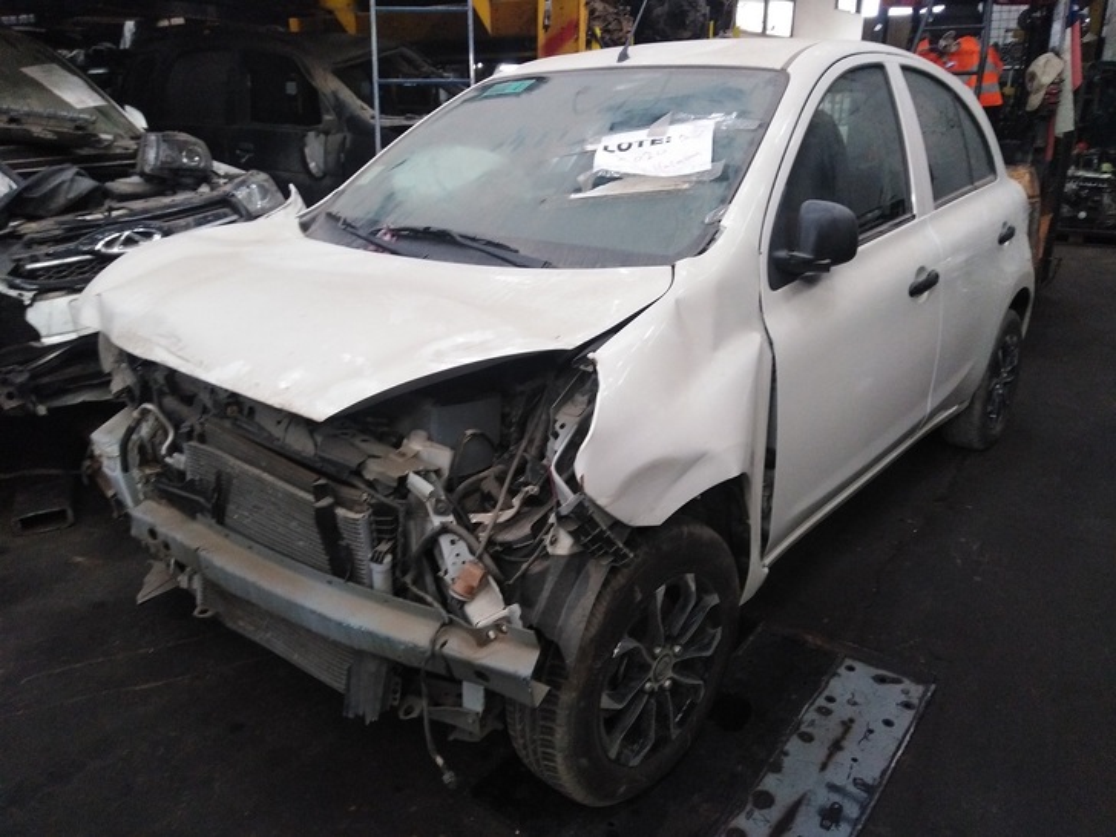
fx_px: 838
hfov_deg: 67.3
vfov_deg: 53.1
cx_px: 558
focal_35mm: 26
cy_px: 418
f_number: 2.2
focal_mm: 3.46
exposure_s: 1/20
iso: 398
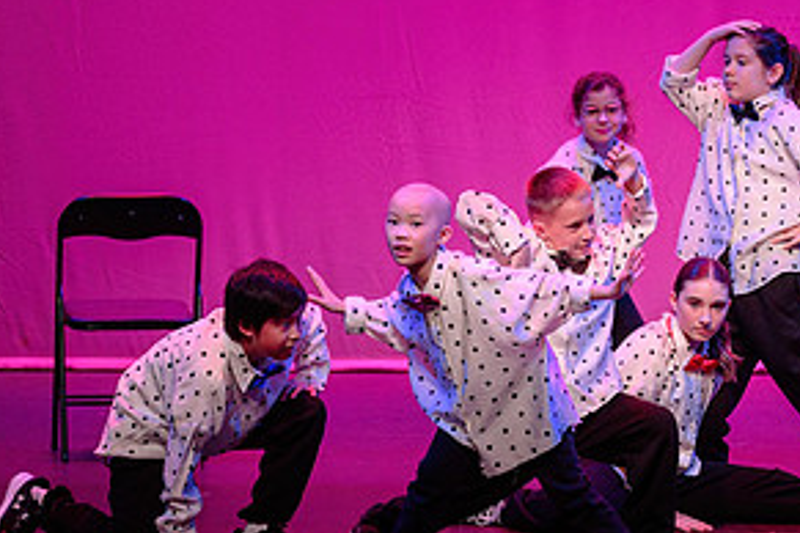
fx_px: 6777
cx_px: 854
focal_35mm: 305
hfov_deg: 6.7
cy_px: 193
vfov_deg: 4.5
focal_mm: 130
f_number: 2.8
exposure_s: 1/500
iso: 1250
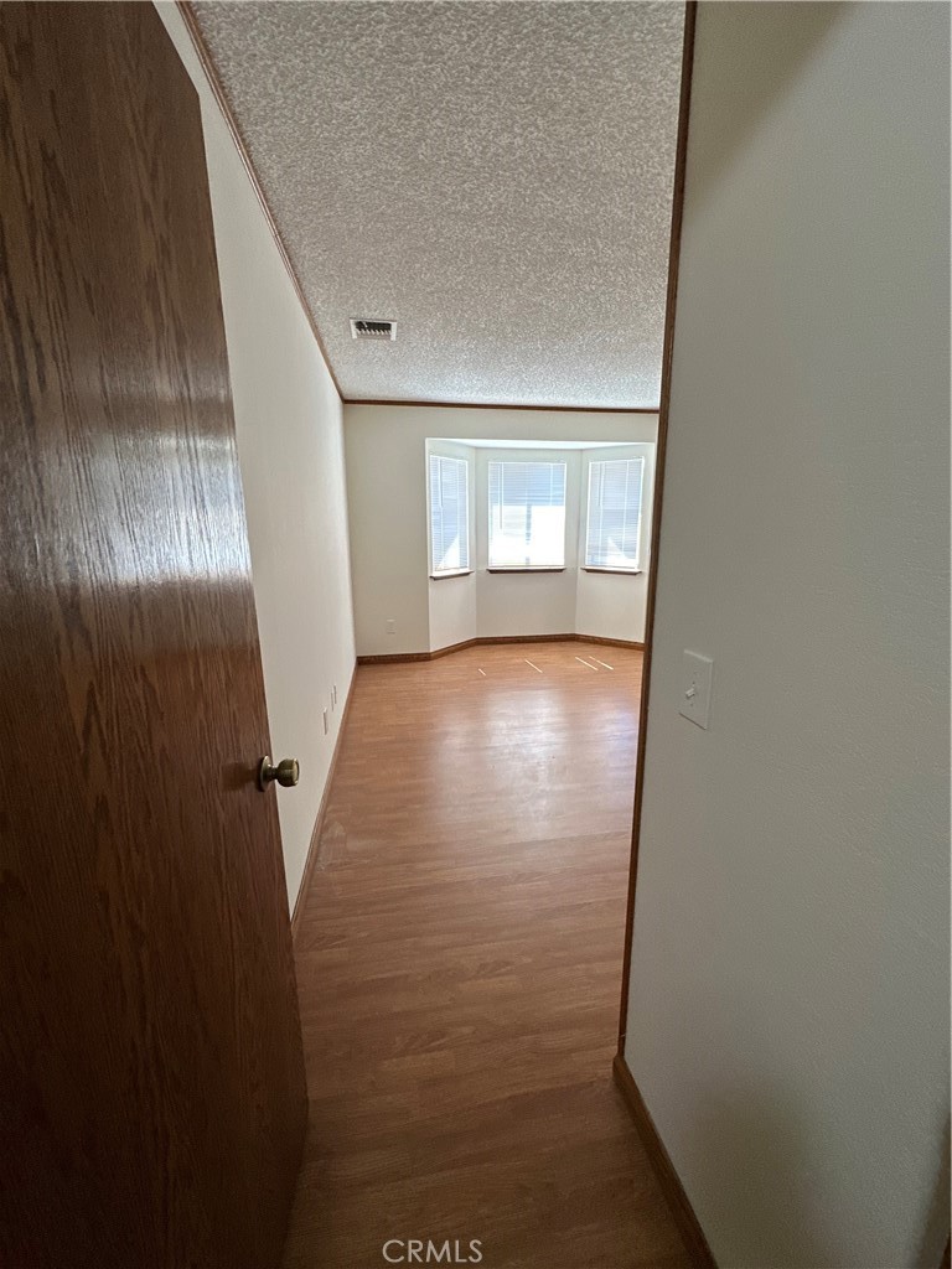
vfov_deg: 102.1
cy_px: 634
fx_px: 513
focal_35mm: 14
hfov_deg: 85.7
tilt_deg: -13.4
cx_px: 476
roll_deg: +1.6
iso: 160
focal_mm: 2.22
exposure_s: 1/120
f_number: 2.2
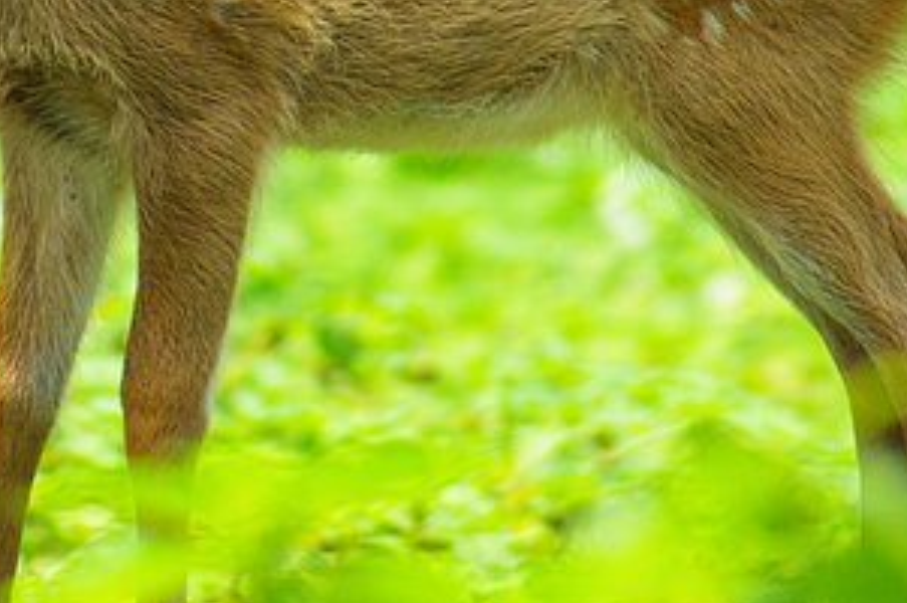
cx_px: 108
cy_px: -137
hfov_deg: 1.3
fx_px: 38530
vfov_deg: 0.9
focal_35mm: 1531
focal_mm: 300
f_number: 8
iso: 400
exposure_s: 1/320
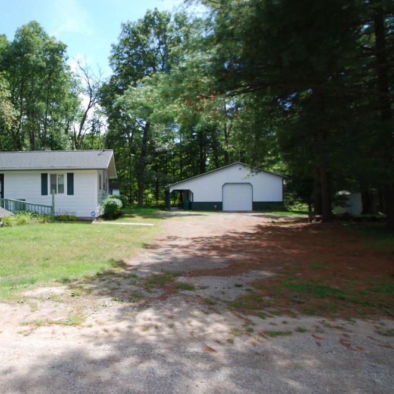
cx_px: 105
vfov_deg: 61.6
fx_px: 330
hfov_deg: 58.8
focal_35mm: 26
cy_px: 198
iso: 100
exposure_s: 1/160
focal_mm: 13
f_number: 6.3
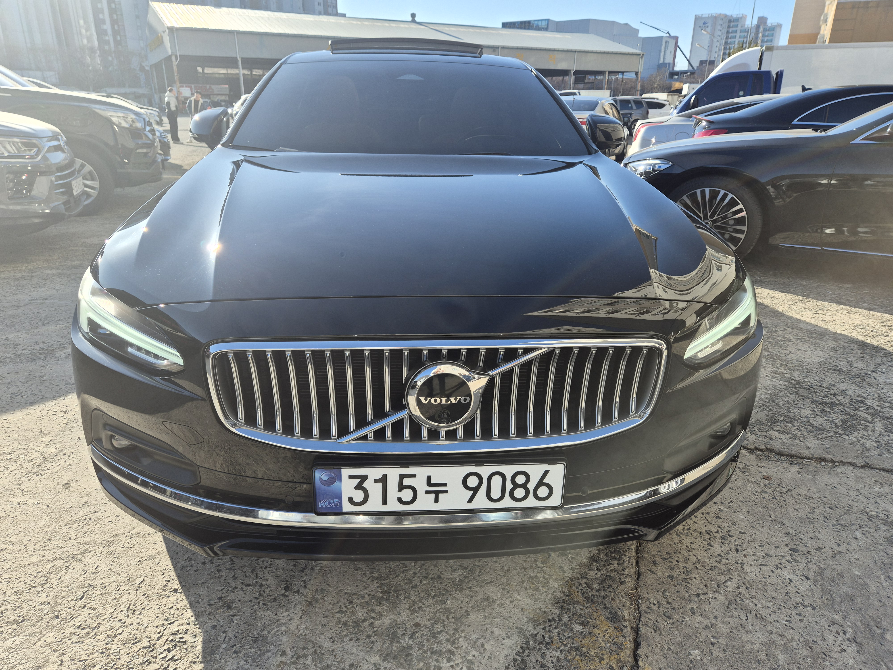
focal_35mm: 23
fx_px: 593
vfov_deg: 58.9
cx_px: 446
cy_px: 335
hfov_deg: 73.9
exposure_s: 1/786
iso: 25
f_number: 1.8
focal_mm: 5.4
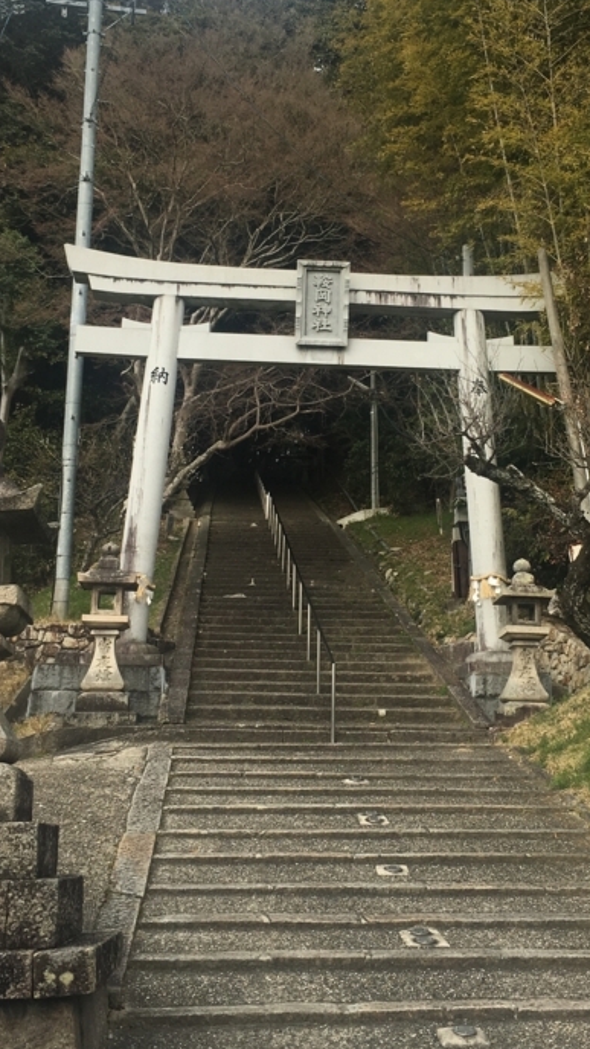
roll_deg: -0.5
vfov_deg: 43.7
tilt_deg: +15.0
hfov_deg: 25.4
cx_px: 357
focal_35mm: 47
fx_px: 1307
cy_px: 474
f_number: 2.2
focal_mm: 4.15
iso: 25
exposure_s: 1/950
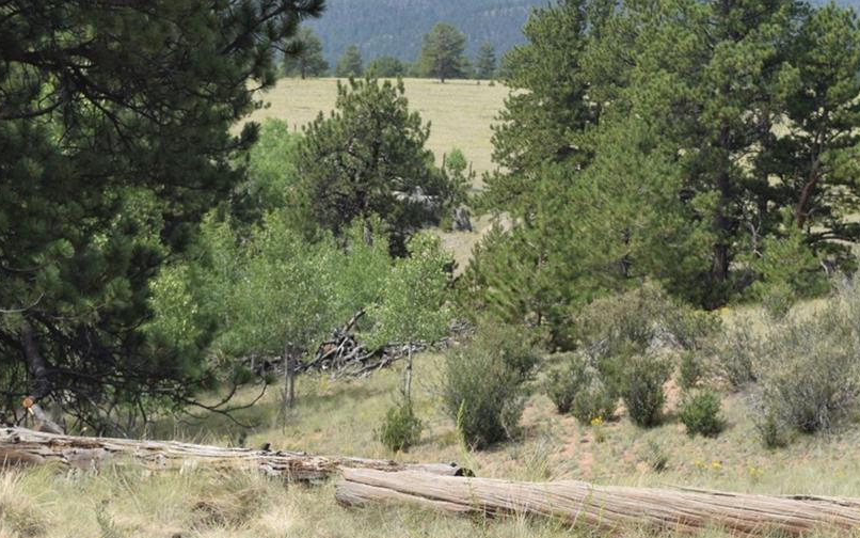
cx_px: 490
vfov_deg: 14.8
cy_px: 209
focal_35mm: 88
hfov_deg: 23.5
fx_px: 2063
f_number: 8
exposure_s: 1/200
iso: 100
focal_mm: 29
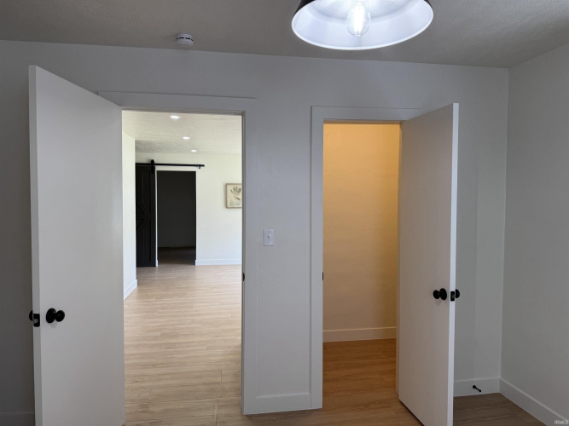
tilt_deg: -1.9
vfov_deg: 56.8
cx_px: 284
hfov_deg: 71.6
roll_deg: -0.8
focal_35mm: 24
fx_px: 394
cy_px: 213
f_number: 1.78
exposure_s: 1/120
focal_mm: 6.76
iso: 100
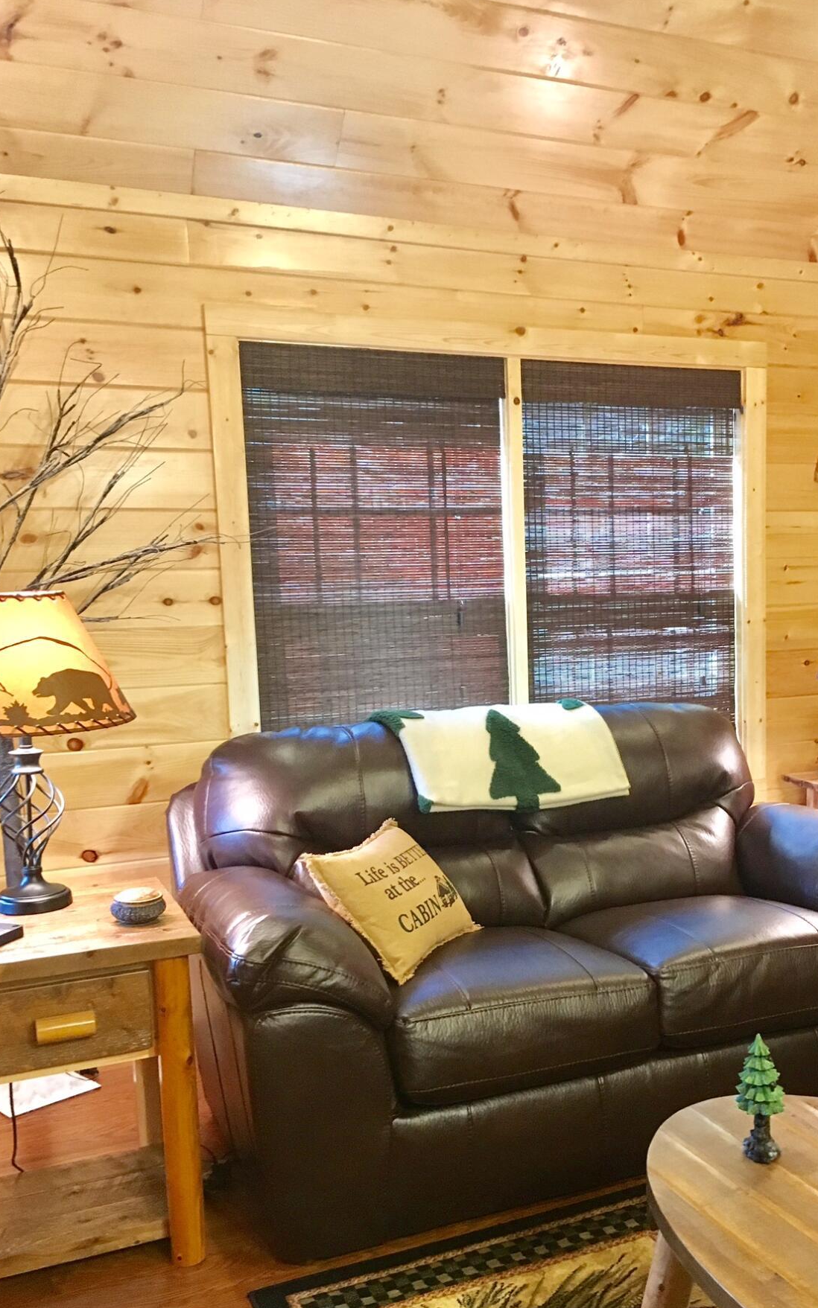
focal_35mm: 35
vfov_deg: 55.2
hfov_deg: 36.0
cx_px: 537
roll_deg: +1.0
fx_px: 1249
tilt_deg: -6.7
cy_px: 737
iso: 200
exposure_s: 1/24
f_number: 2.2
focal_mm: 4.15
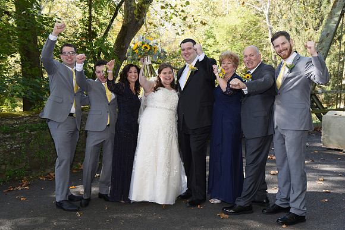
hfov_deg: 44.5
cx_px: 172
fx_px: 422
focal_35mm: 44
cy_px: 115
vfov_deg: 30.5
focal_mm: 44
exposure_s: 1/200
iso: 640
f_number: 5.6
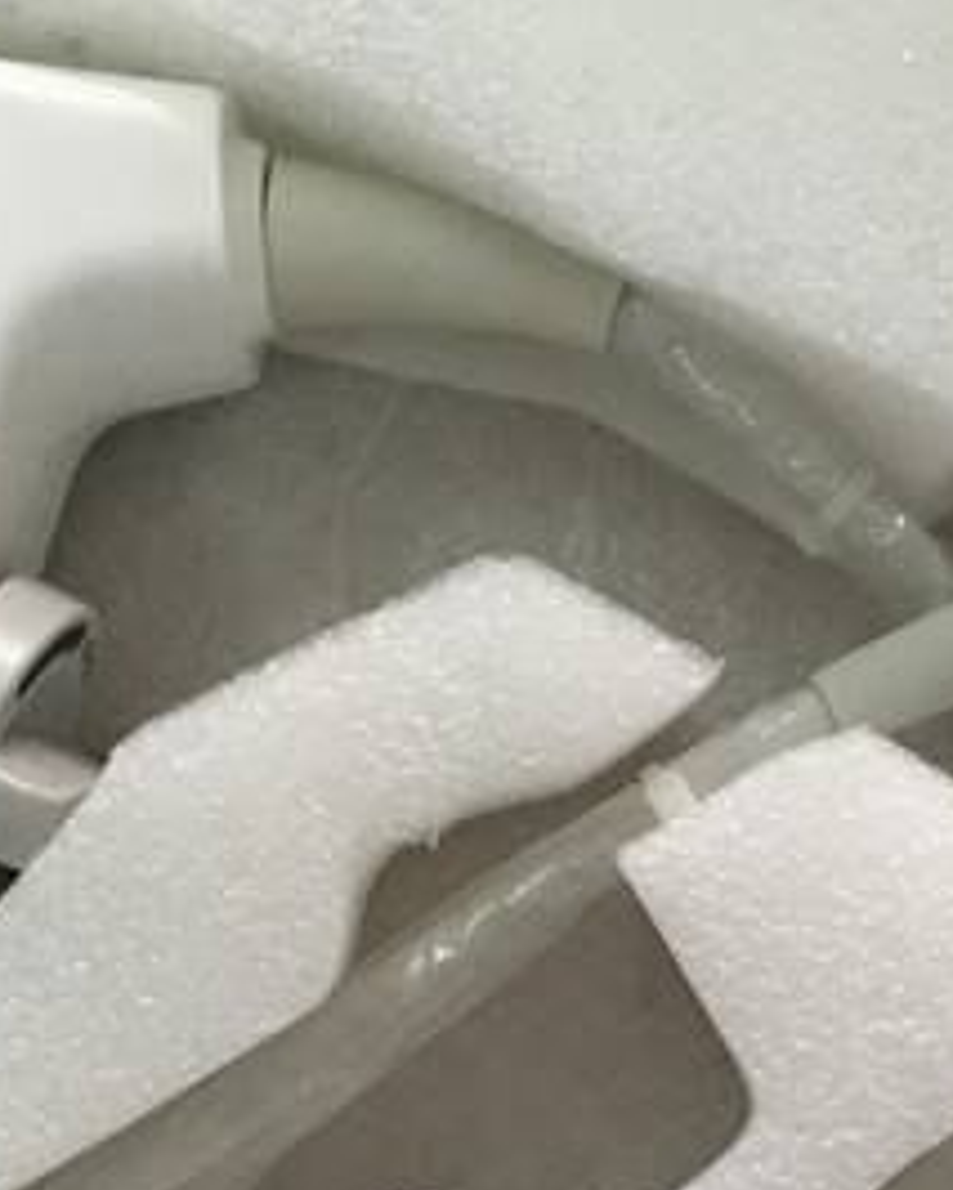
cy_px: 1051
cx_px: 582
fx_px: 2995
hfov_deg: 18.1
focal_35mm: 85
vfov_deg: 22.0
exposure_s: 1/33
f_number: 2.2
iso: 80
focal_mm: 4.15
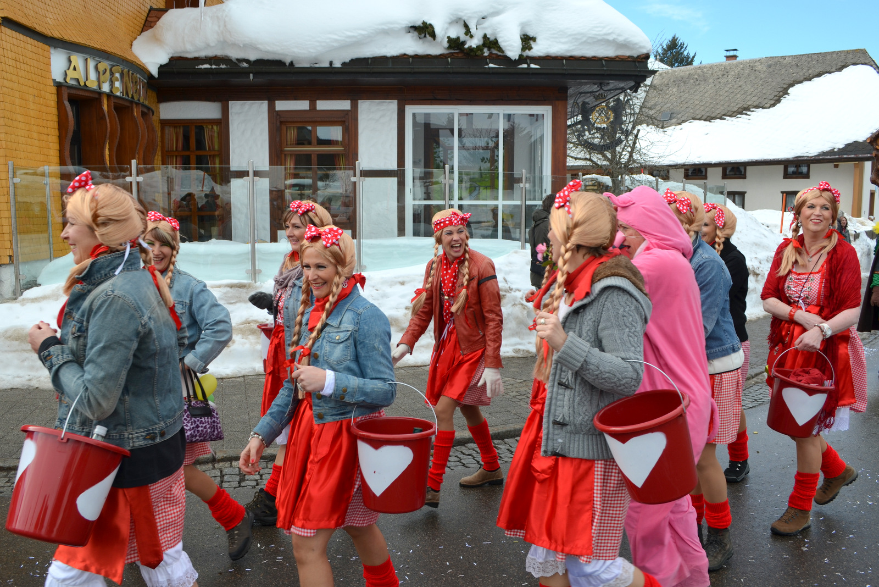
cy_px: 294
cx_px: 440
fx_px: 733
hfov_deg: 61.9
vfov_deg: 43.6
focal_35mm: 30
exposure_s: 1/200
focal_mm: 20
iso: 100
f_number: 8
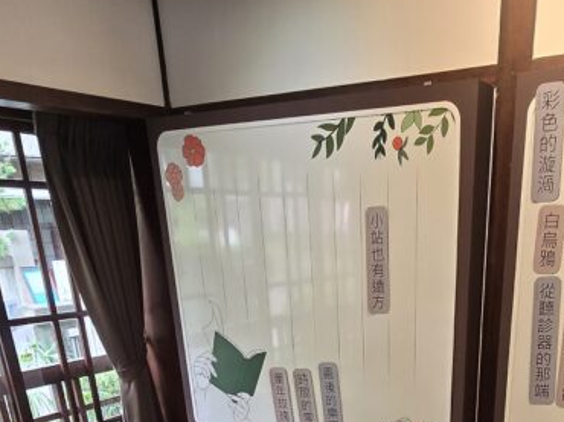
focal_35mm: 36
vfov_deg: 31.3
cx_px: 355
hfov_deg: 50.8
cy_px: 539
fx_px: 586
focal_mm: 2.2
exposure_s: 1/60
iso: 125
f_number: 2.2
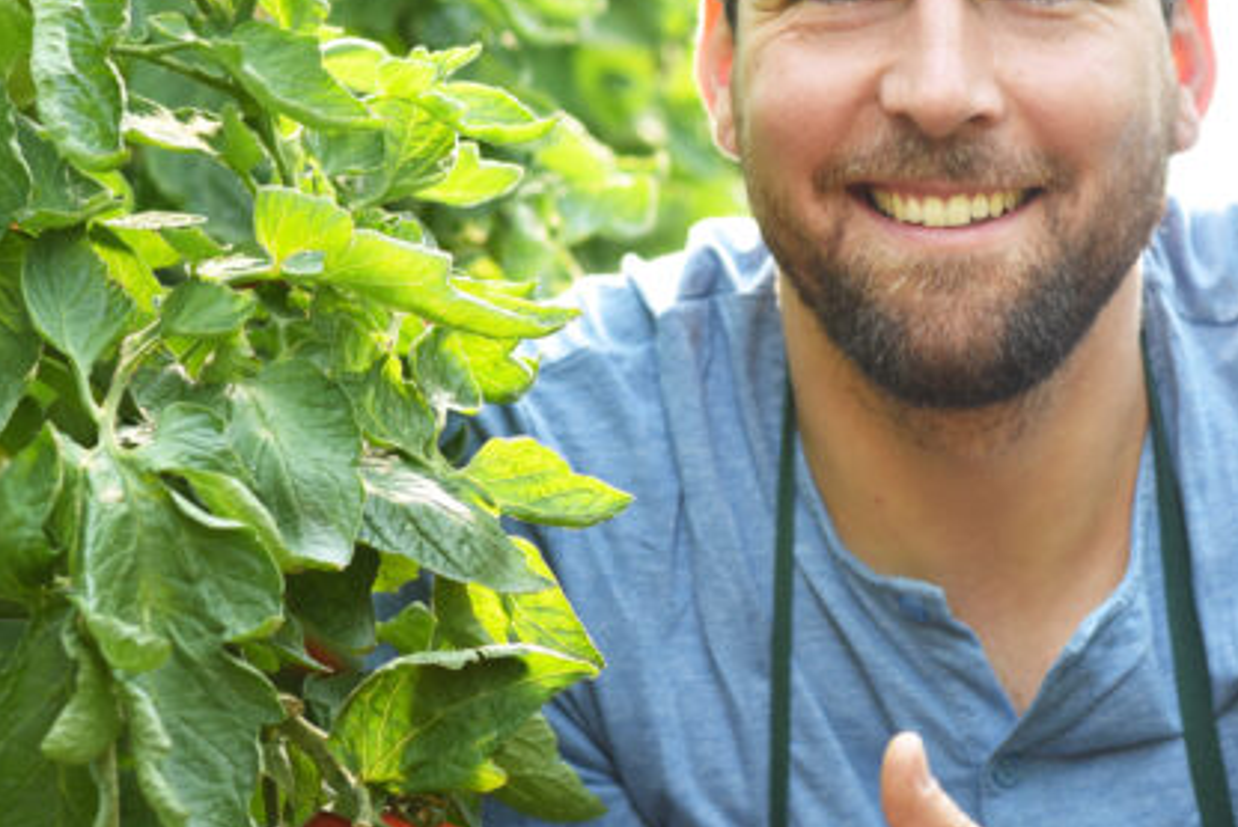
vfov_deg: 8.8
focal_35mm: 157
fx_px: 5403
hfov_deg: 13.1
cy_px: 457
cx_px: 637
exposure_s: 1/800
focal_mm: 85
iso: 800
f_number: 3.5
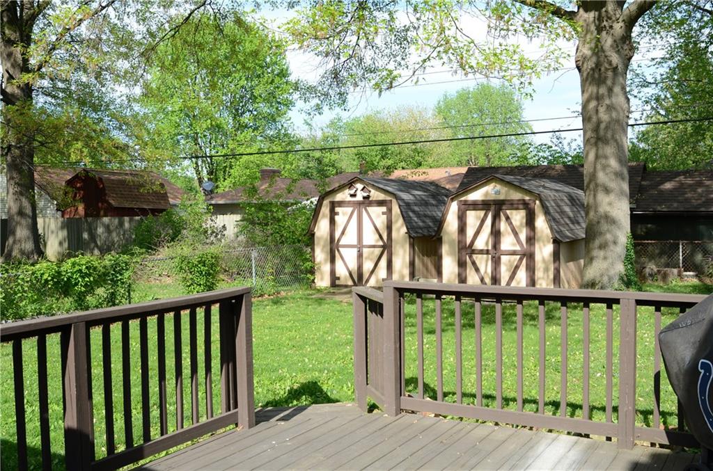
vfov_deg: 36.7
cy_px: 236
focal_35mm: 36
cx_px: 356
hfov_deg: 53.3
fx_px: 711
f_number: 6.3
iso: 125
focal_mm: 24
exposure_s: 1/320
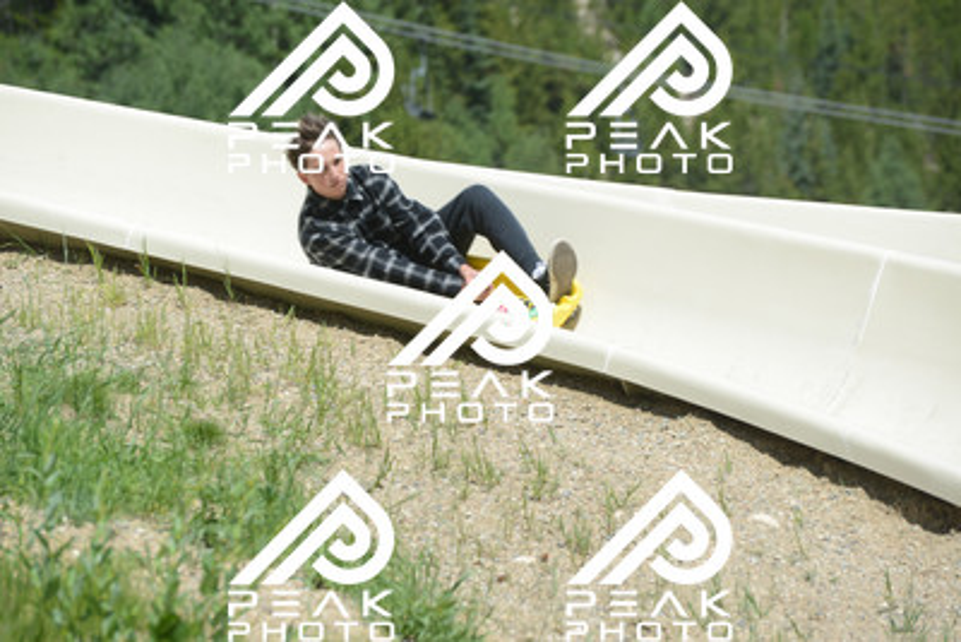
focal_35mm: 195
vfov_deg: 7.0
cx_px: 480
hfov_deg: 10.5
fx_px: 5207
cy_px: 321
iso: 200
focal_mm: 195
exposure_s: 1/640
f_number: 6.3
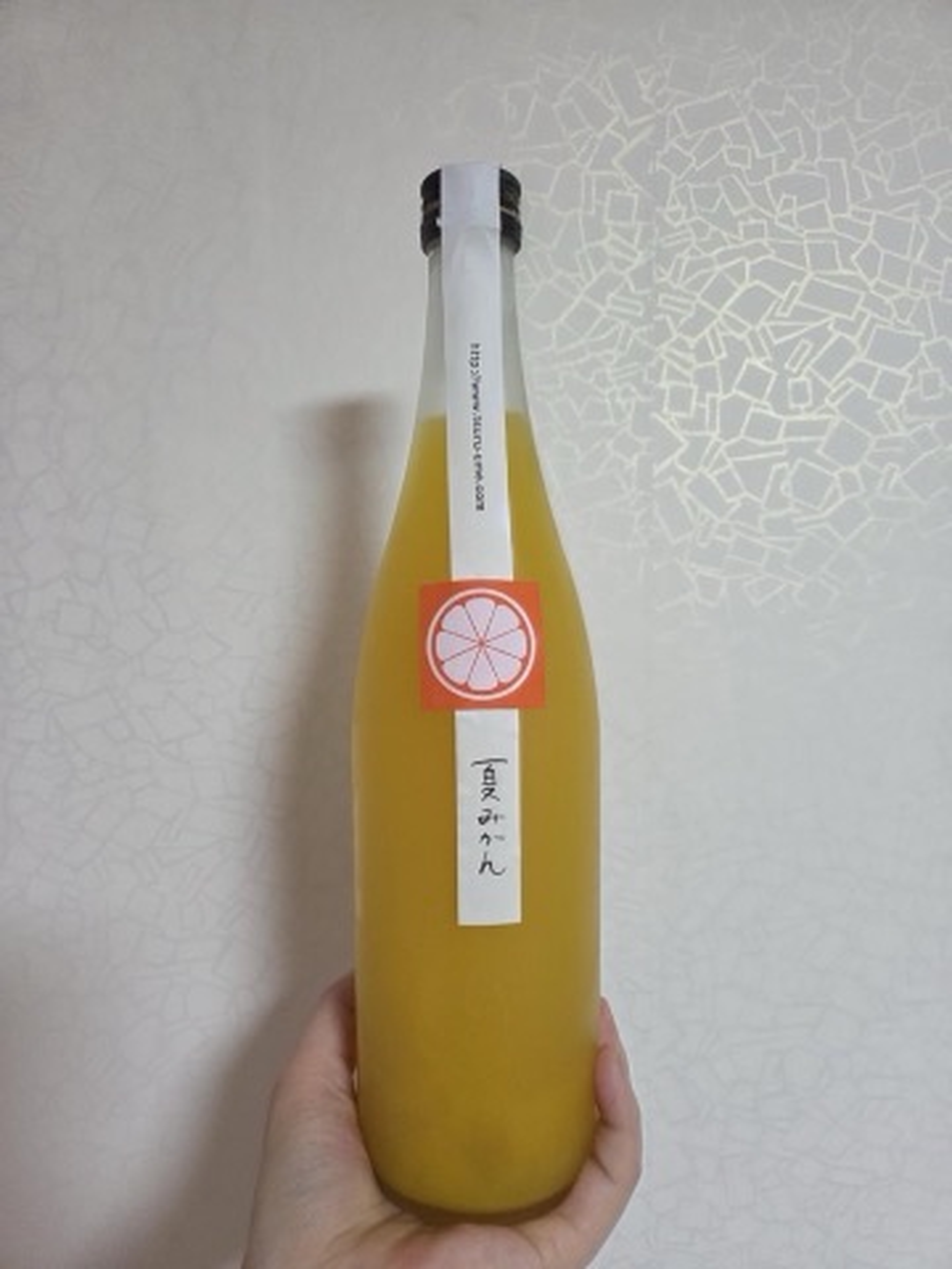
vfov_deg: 73.9
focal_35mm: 23
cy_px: 634
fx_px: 843
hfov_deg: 58.9
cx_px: 476
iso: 400
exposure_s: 1/120
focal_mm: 5.4
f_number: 1.8
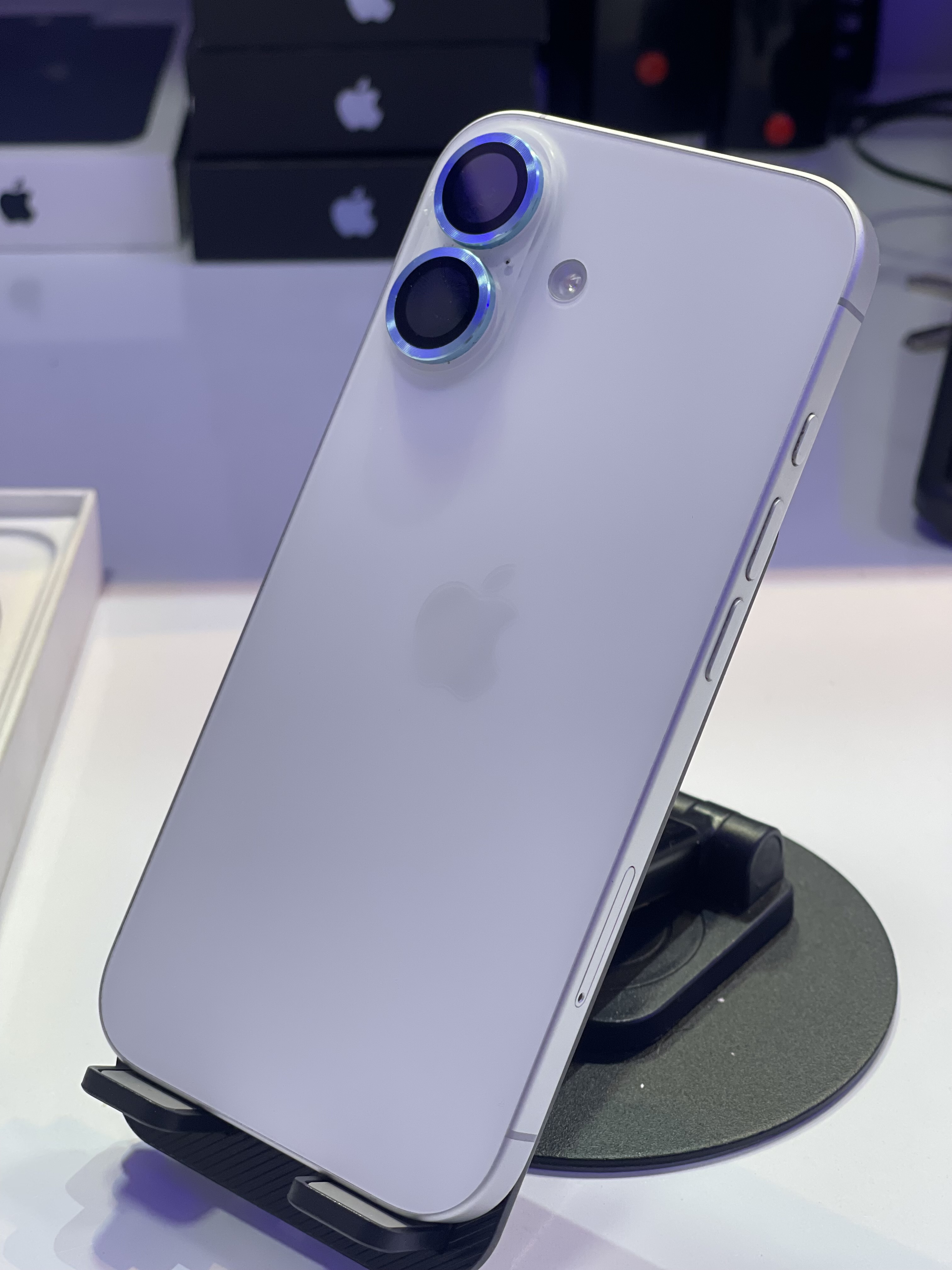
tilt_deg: -29.3
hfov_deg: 22.9
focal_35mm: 64
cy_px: 635
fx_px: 2347
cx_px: 476
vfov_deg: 30.3
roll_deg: +1.0
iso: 64
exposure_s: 1/100
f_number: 2.2
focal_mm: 7.5
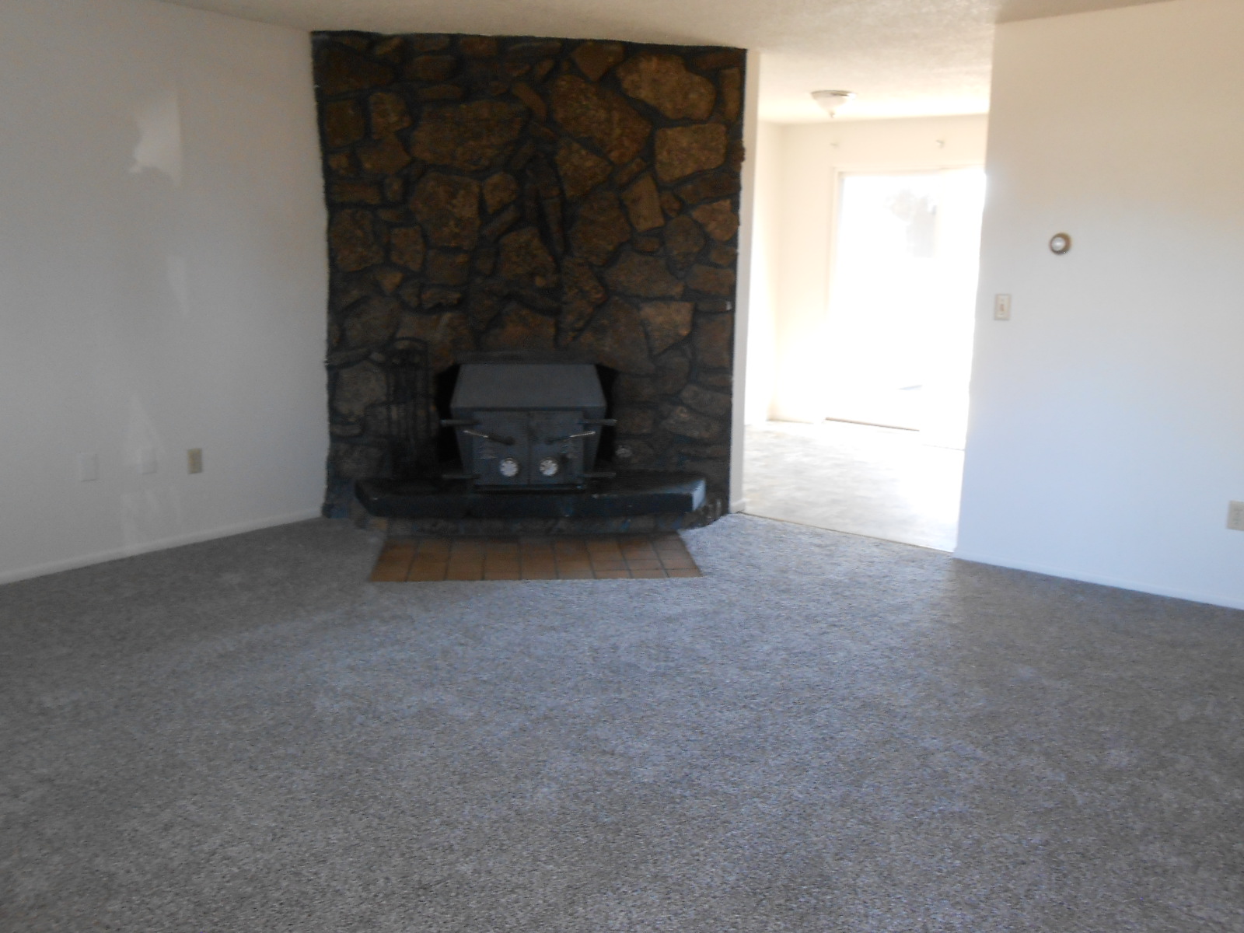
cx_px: 622
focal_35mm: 30
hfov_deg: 60.0
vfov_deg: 46.8
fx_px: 1078
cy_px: 466
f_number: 3.8
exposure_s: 1/30
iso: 250
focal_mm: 5.3
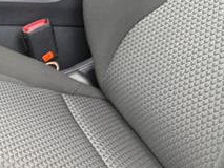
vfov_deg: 20.4
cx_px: -77
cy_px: 114
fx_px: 466
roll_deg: -6.2
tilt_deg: -26.3
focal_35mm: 72
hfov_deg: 23.5
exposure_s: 1/121
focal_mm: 6.76
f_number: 1.78
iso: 100
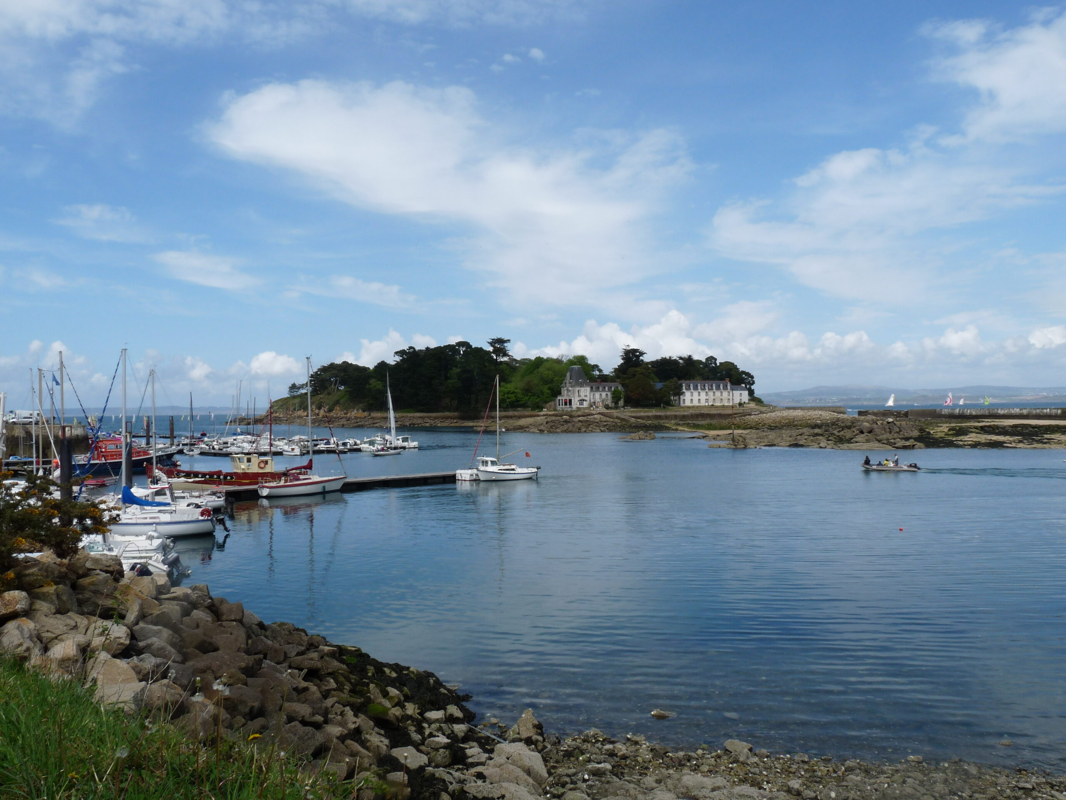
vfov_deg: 48.2
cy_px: 400
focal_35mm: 29
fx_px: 893
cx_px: 533
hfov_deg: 61.7
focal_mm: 5.1
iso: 100
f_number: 6.3
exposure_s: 1/500
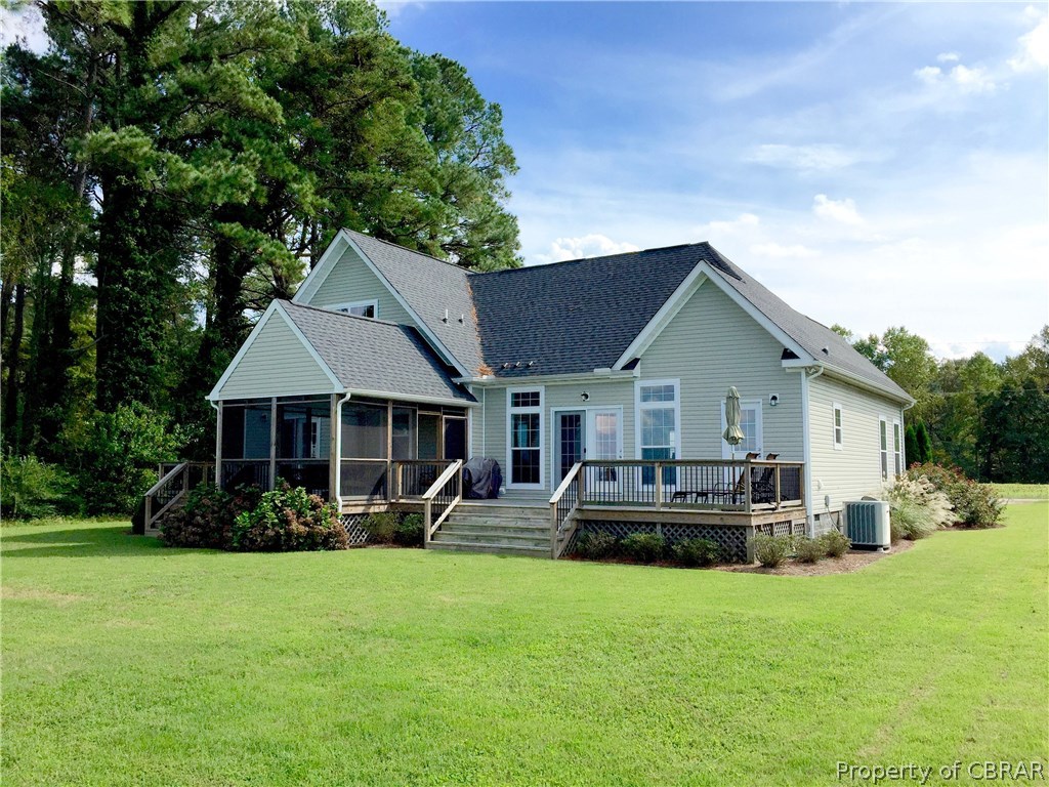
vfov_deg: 48.2
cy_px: 394
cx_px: 524
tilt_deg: +5.4
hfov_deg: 61.7
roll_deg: -1.0
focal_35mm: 29
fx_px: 879
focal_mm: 4.15
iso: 32
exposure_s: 1/2198
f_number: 2.2
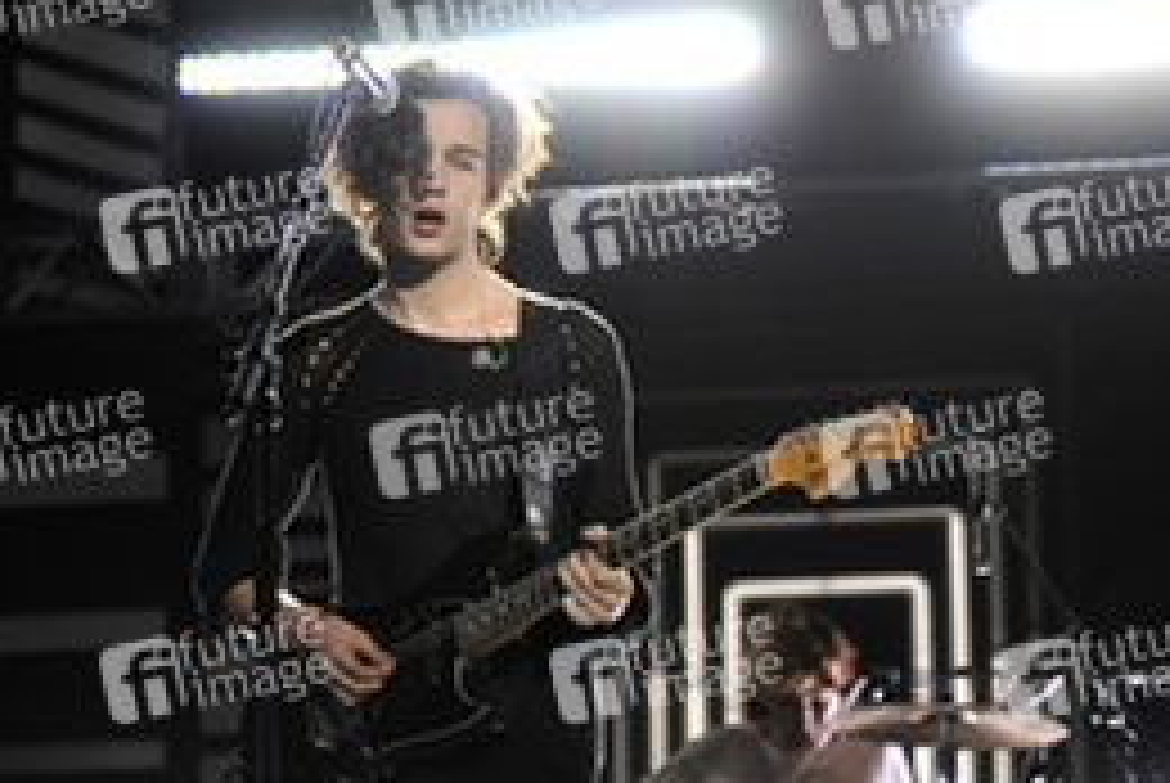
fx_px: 3937
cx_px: 544
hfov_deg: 16.9
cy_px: 558
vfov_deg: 11.3
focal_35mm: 121
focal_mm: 70
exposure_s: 1/400
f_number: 2.8
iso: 1250
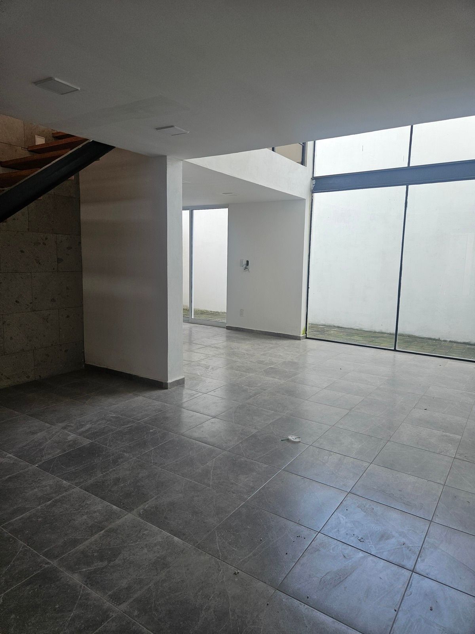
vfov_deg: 73.9
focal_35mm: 23
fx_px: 421
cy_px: 317
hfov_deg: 58.9
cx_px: 238
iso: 80
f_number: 1.8
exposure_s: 1/359
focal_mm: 5.4
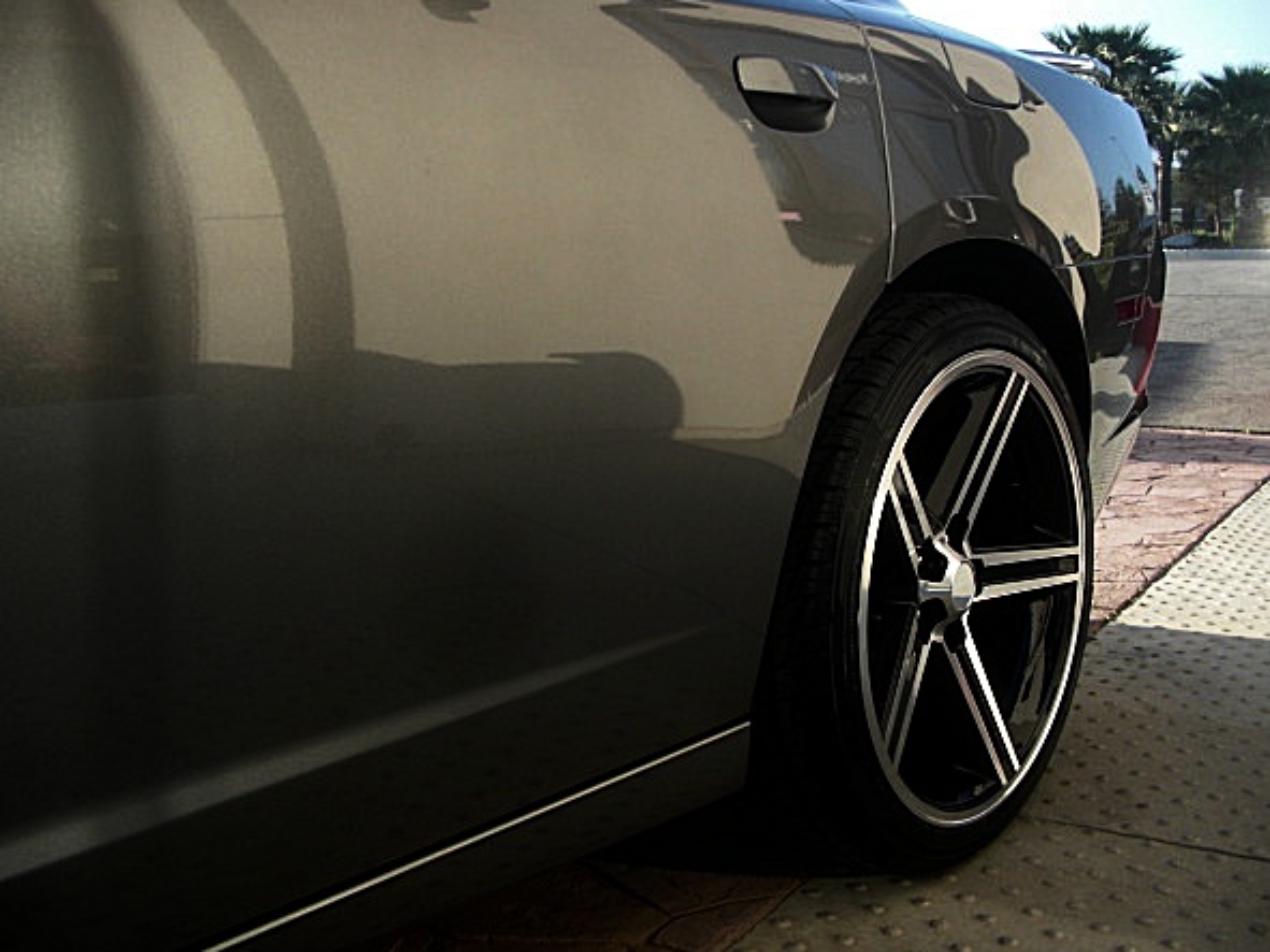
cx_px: 670
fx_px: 1431
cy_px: 475
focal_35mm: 39
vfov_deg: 36.8
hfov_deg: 47.8
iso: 50
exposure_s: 1/250
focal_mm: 6.3
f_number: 2.8
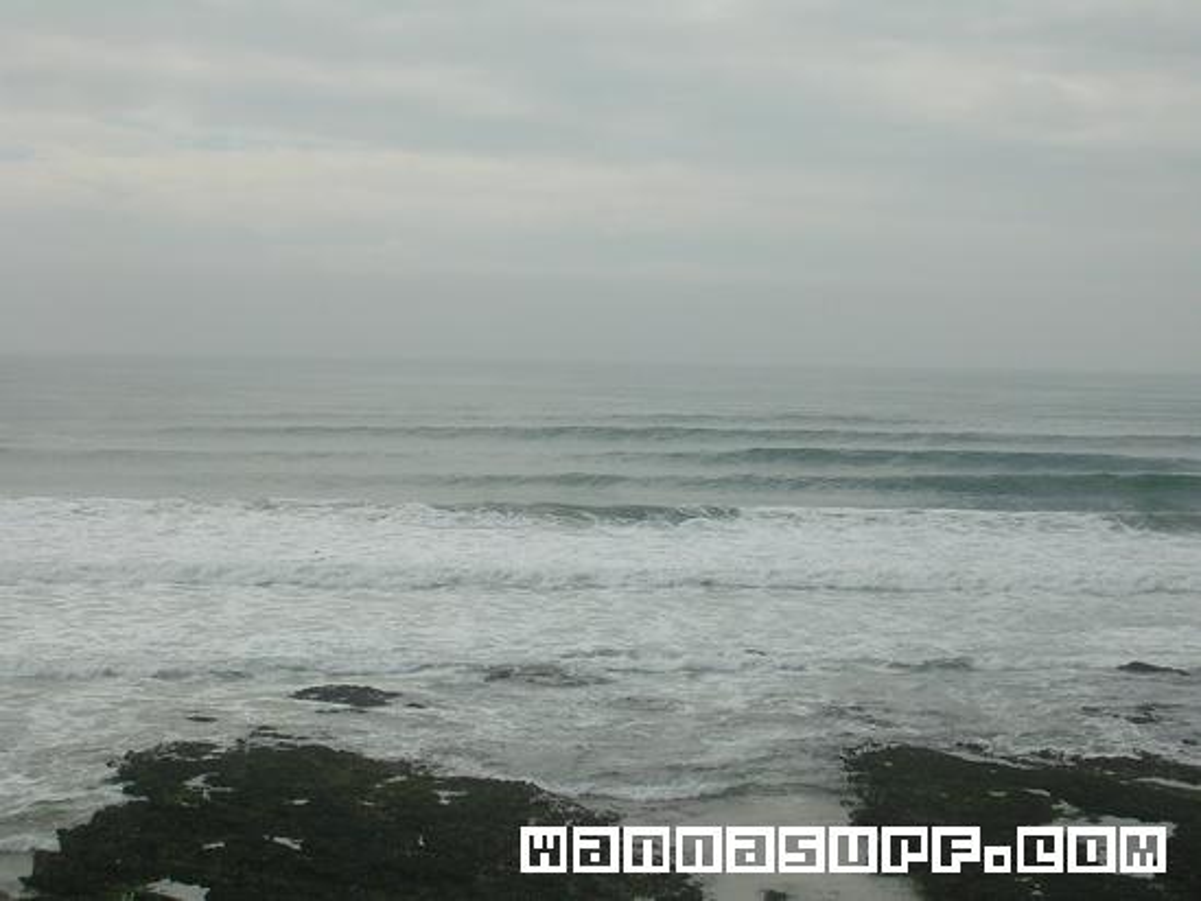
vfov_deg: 17.2
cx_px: 600
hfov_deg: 22.8
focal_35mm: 86
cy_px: 450
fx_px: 2984
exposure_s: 1/1027
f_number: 4.1
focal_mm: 13
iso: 50
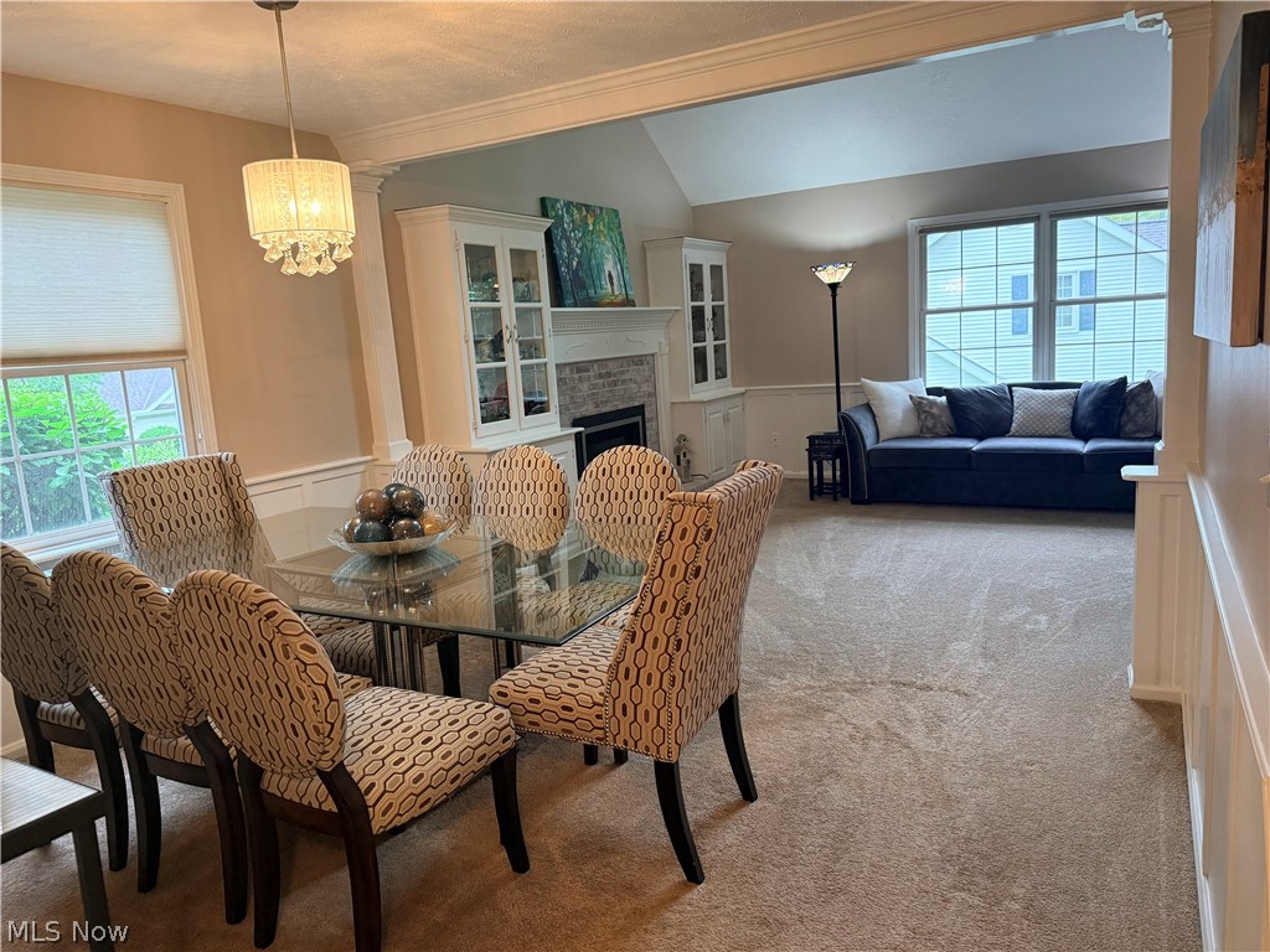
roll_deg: +3.8
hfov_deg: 71.6
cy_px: 476
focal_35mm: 24
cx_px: 635
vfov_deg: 56.8
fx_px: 881
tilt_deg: -8.8
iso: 400
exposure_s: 1/120
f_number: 1.78
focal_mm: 6.76
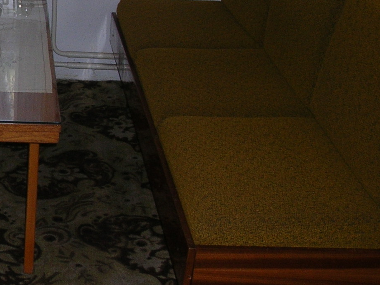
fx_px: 955
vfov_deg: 16.9
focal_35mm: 87
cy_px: 77
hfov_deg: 21.0
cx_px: -73
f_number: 2.8
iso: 61
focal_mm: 5.8
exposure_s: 1/60.1
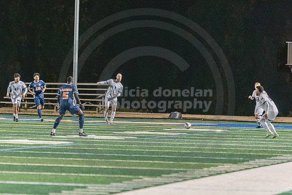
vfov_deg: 3.7
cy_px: 76
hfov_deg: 5.5
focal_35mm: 375
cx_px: 119
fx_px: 3045
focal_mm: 200
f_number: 2.8
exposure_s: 1/400
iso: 3200
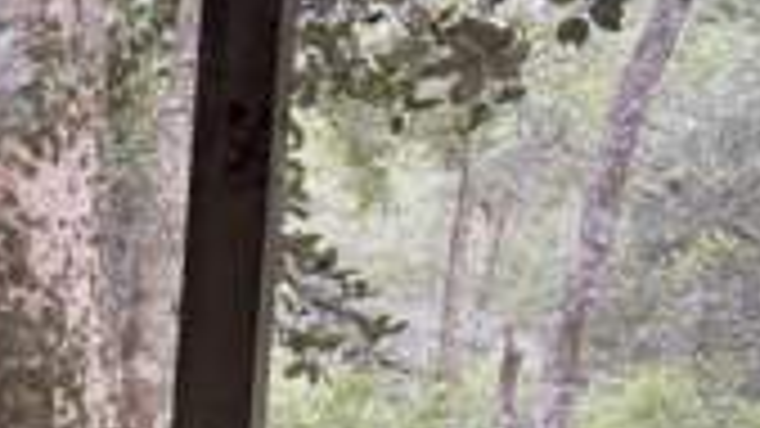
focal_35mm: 74
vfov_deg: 15.9
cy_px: 471
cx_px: -274
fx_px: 1491
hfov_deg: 24.3
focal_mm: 6.76
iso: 250
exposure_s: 1/60
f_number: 1.78
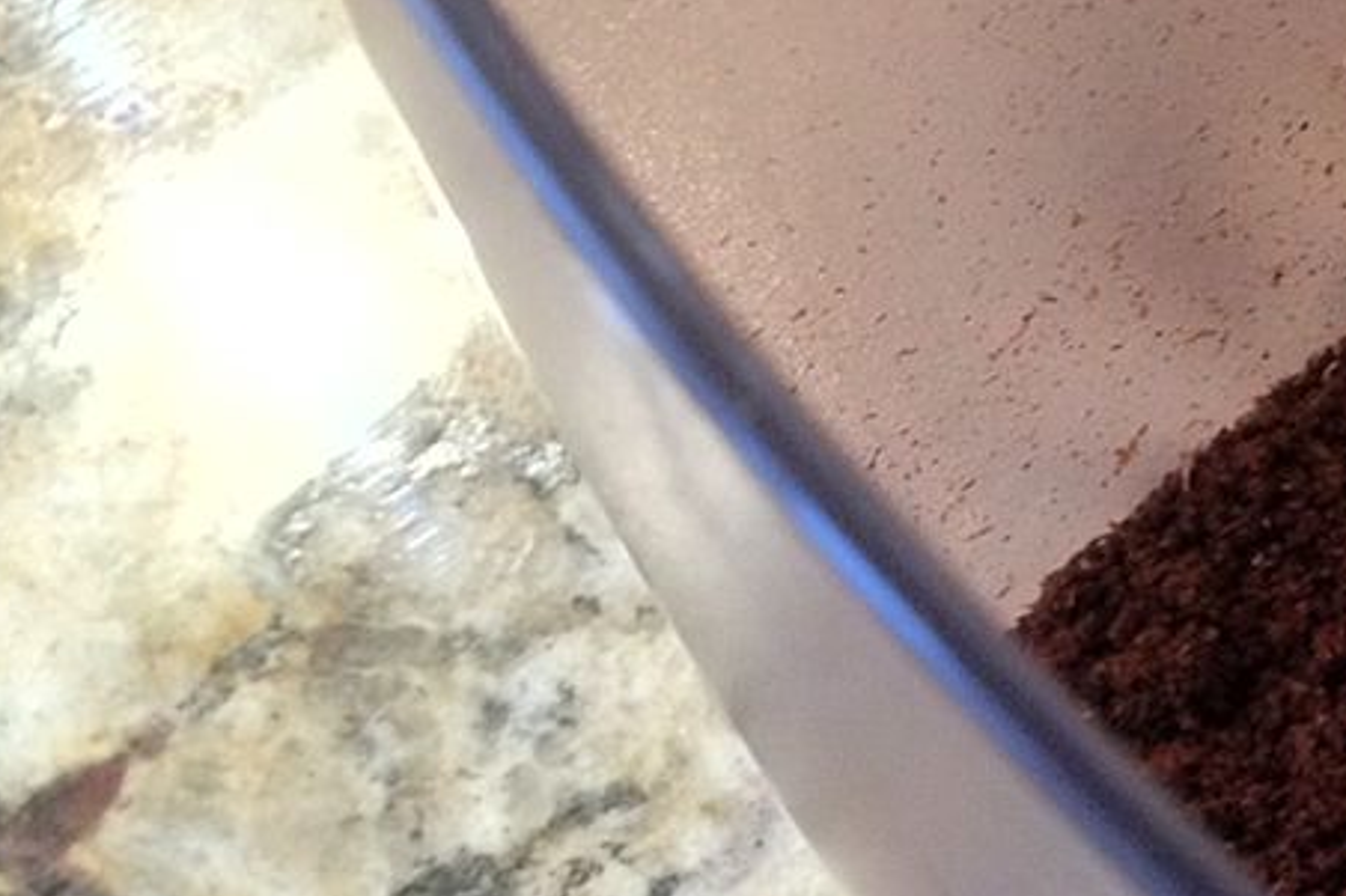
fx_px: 4821
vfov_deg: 10.6
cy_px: 634
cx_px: 1819
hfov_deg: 15.1
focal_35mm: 129
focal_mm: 4.28
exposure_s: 1/20
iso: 200
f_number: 2.4
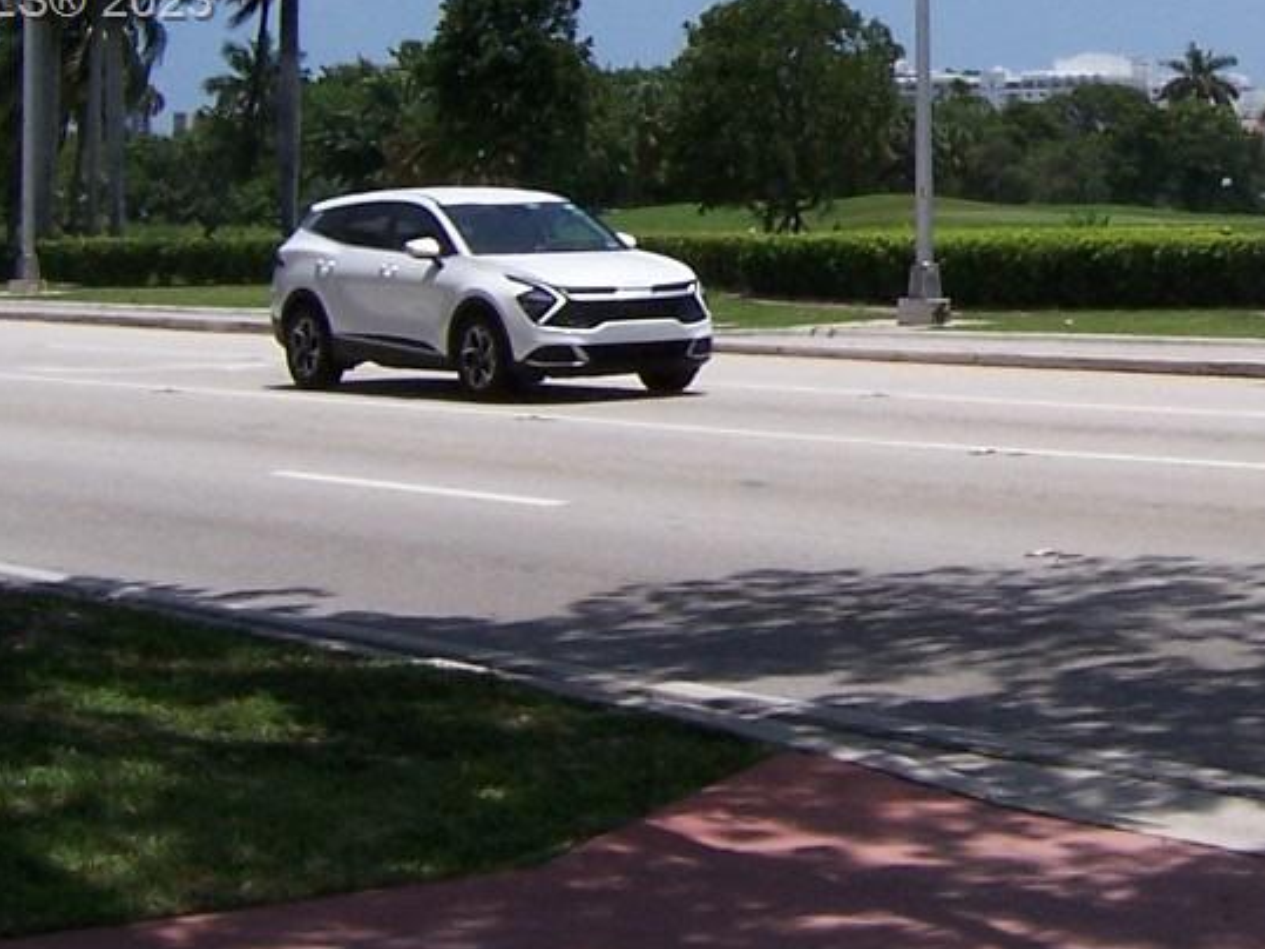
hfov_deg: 20.0
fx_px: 3471
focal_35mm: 95
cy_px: 5
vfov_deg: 15.3
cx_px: 1284
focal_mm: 5.5
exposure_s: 1/750
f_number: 5.6
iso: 80
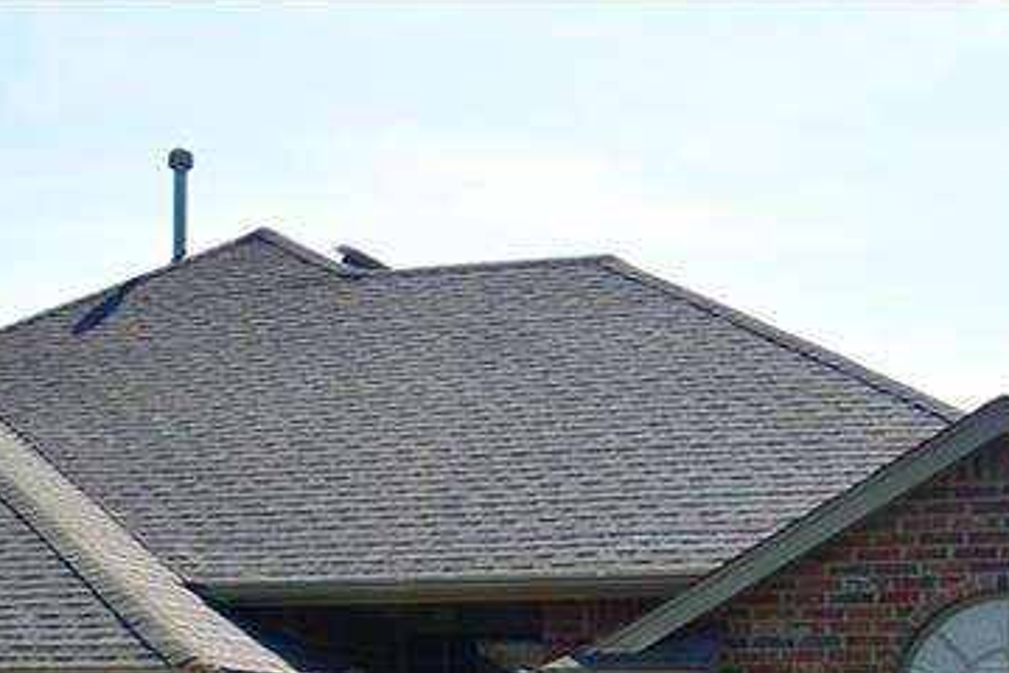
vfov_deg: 14.2
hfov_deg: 22.0
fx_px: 2550
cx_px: 149
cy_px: 951
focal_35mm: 91
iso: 100
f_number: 5
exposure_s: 1/800
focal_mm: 12
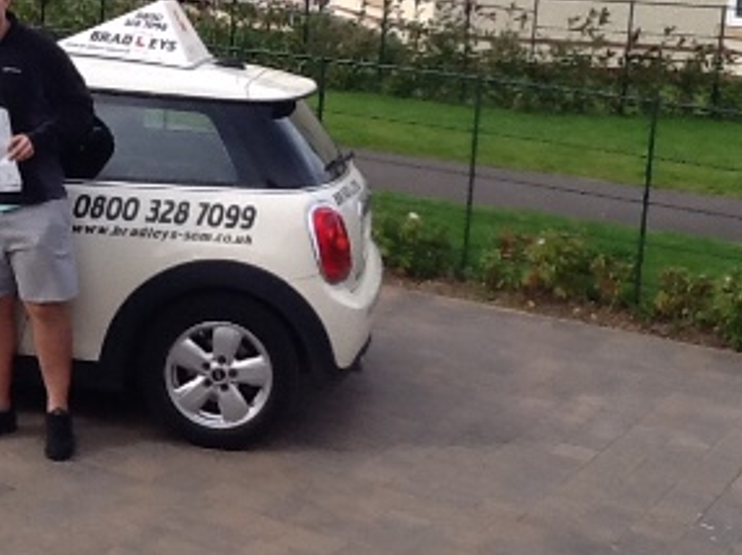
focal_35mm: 77
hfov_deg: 25.3
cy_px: 110
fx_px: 1649
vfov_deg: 18.9
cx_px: 272
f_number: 2.4
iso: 40
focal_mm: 2.03
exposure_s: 1/557
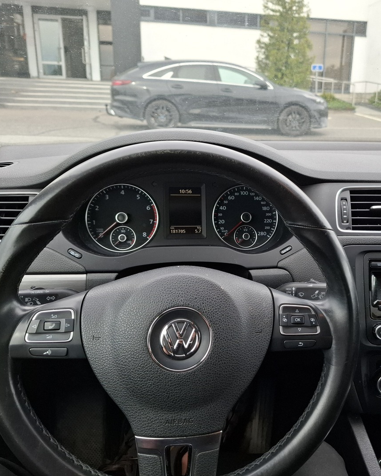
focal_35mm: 30
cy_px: 238
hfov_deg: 47.3
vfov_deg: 58.8
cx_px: 270
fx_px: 423
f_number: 1.8
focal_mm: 5.54
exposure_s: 1/273
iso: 50
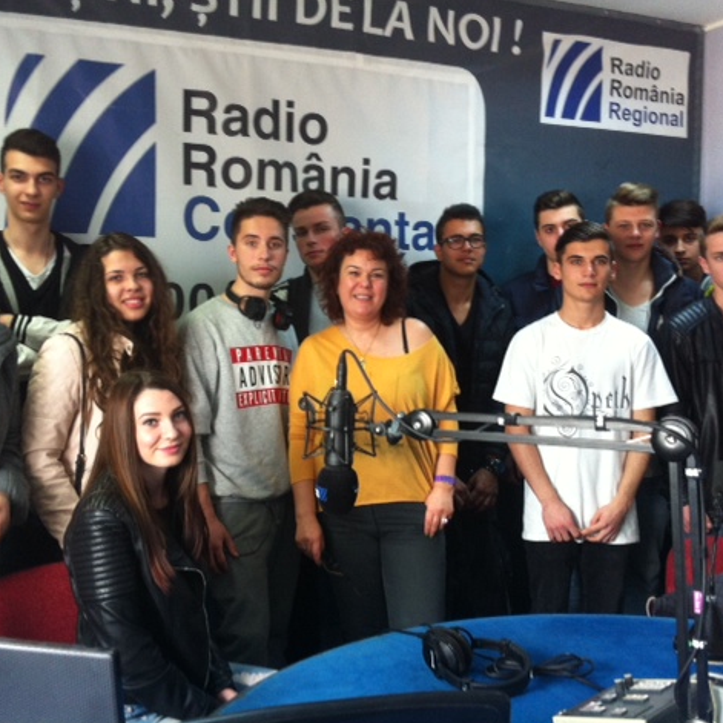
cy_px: 364
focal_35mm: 42
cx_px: 339
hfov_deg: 40.0
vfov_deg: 40.0
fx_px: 992
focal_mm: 3.85
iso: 125
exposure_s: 1/17
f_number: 2.8
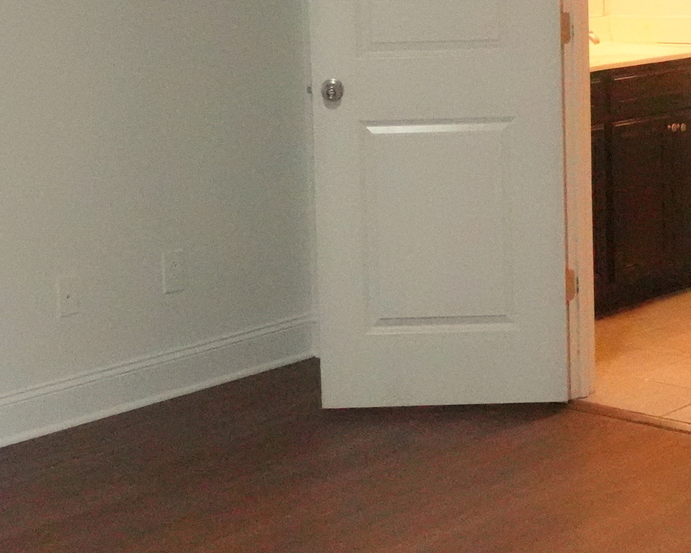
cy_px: 99
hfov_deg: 21.4
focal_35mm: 89
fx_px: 1820
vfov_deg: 17.1
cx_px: 439
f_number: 2.5
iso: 10000
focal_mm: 11.92
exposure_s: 1/1600
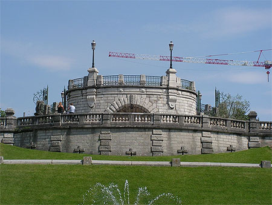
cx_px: 136
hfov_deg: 24.4
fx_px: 629
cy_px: 102
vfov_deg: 18.5
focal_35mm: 80
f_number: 4.8
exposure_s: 1/800
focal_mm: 13.4
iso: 64
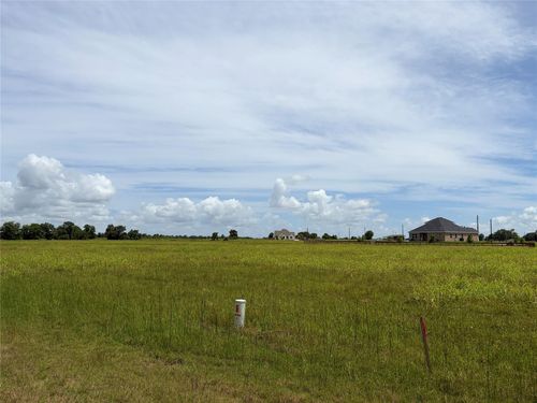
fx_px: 403
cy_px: 202
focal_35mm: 26
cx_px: 268
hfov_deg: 67.3
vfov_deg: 53.1
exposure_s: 1/8850
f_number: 1.6
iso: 50
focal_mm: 5.96
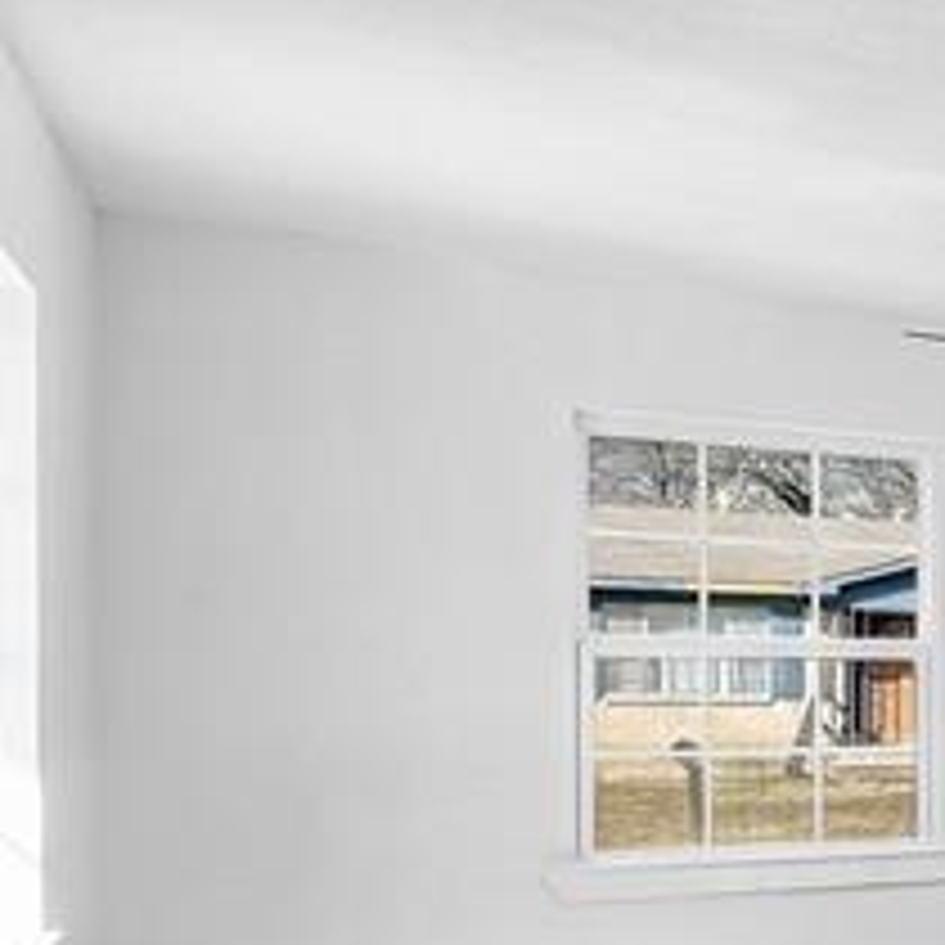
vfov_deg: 29.5
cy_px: 565
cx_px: 2196
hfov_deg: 15.9
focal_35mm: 58
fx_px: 1791
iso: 1000
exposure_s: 1/3200
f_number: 7.1
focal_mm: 14
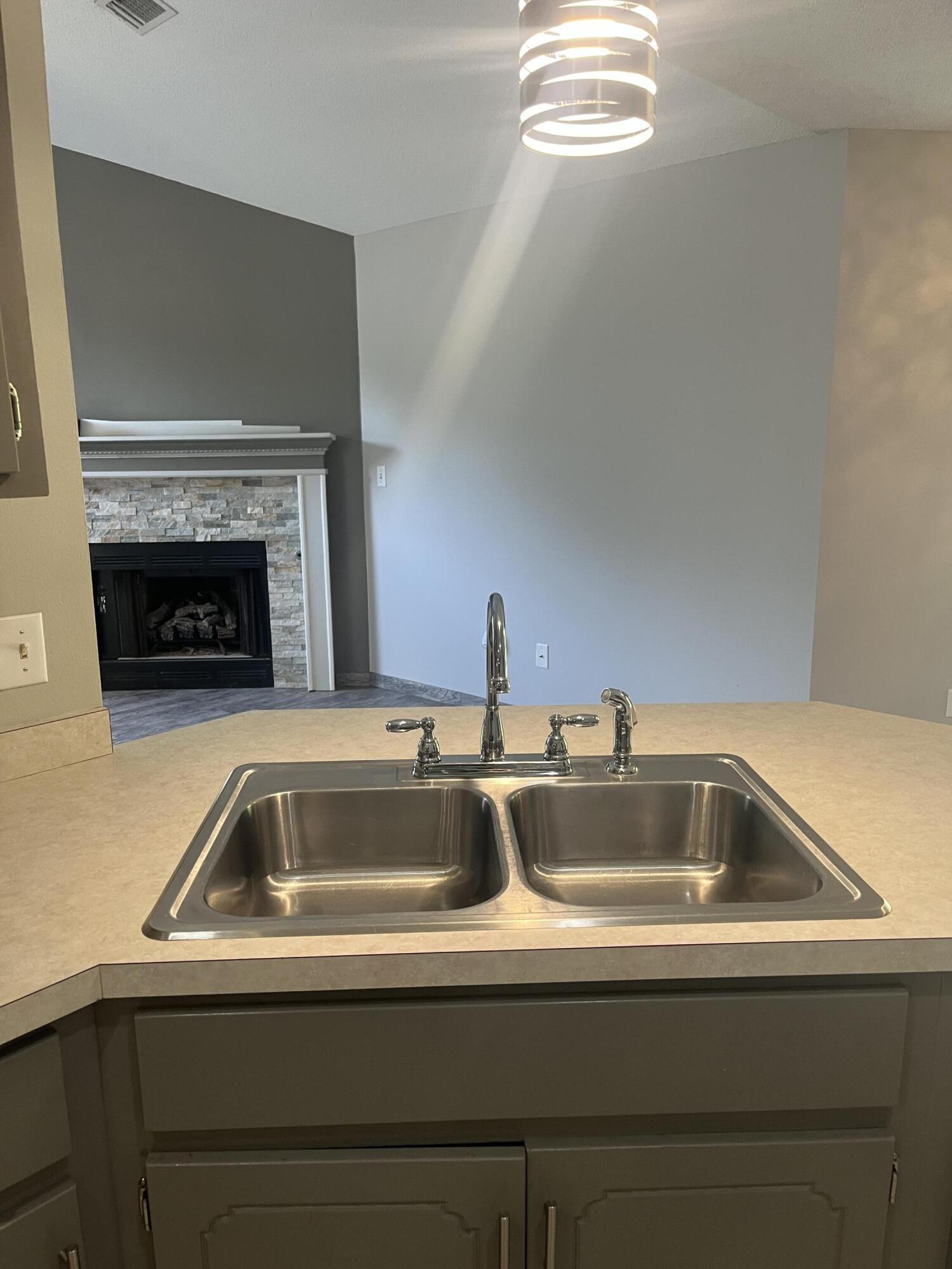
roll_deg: +0.5
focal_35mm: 26
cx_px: 476
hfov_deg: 53.1
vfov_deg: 67.3
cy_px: 634
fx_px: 953
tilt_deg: -13.6
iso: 100
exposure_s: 1/60
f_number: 1.6
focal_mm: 5.1
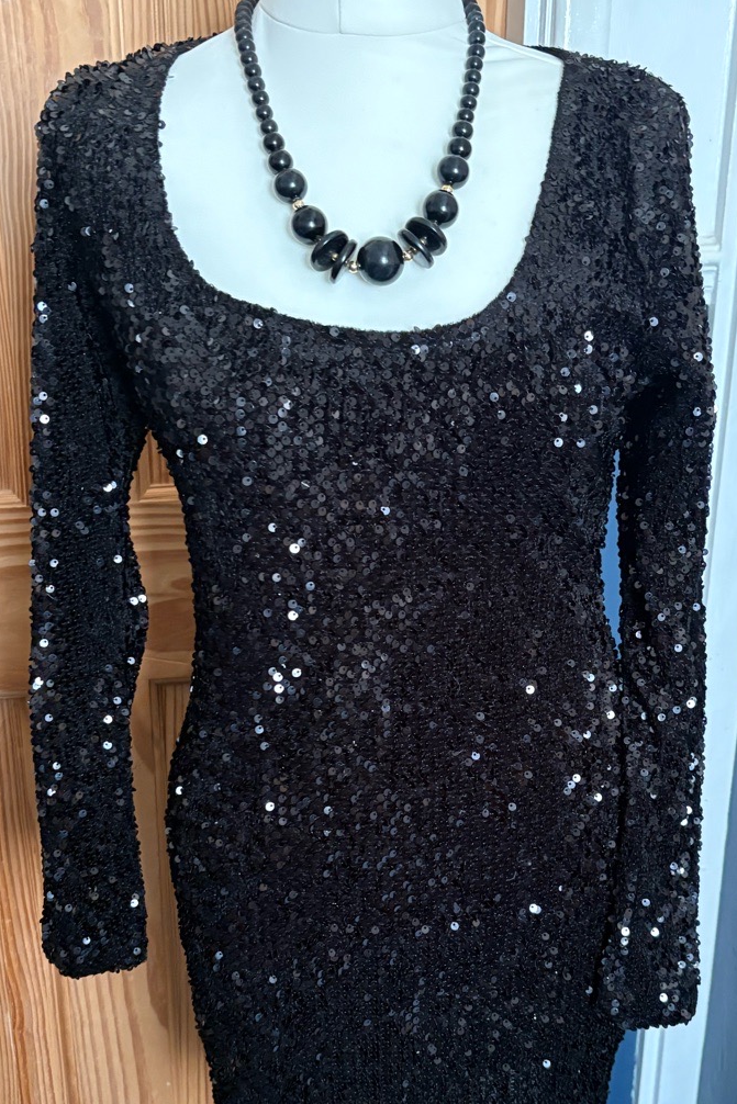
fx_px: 1320
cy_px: 665
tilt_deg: -20.8
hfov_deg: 31.0
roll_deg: -2.6
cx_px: 477
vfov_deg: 45.2
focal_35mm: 43
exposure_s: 1/60
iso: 320
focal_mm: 5.96
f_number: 1.6
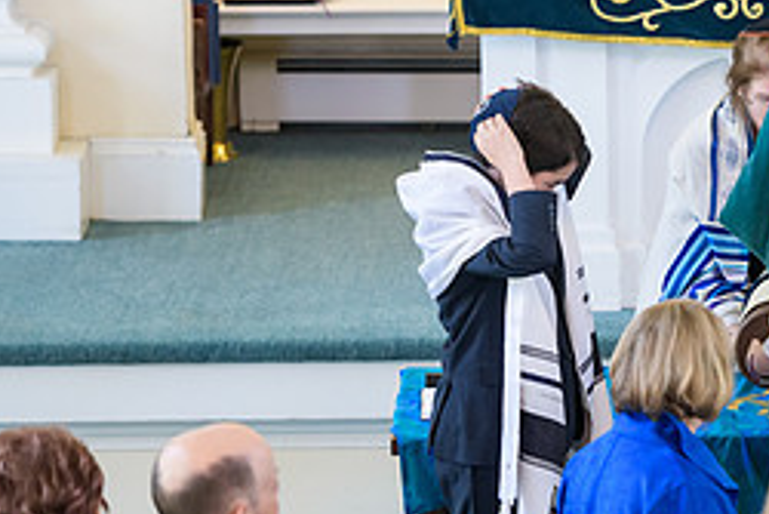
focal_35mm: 313
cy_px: 122
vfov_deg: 4.4
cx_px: 818
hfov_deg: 6.6
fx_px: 6690
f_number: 3.2
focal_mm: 135
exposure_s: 1/125
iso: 1250
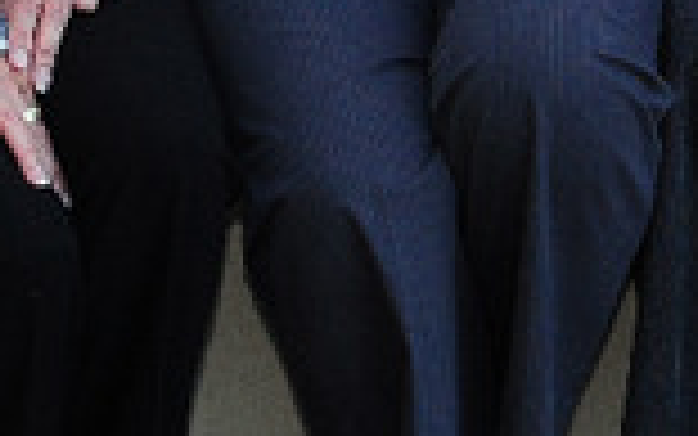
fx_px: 4774
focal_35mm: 251
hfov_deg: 8.3
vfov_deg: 5.1
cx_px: 779
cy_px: -474
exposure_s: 1/100
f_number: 6.3
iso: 500
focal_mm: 29
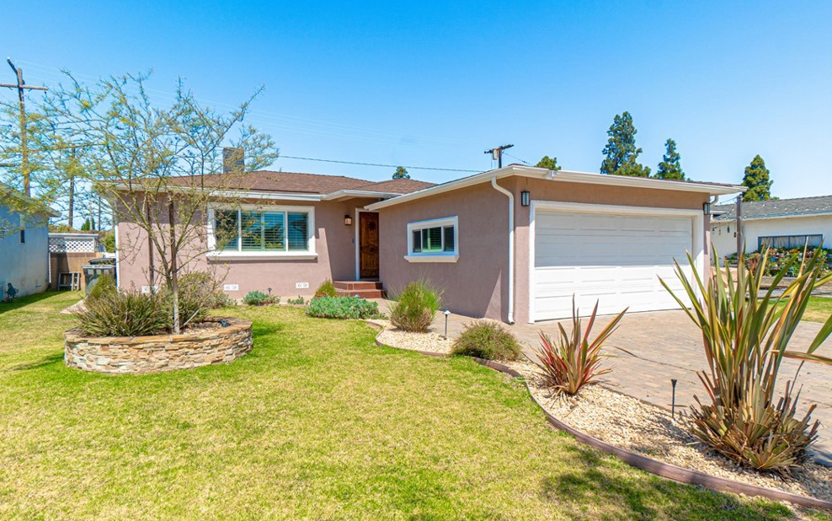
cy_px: 265
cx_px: 404
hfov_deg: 88.0
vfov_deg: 62.2
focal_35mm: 19
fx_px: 431
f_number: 7.1
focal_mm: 12
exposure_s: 1/400
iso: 100
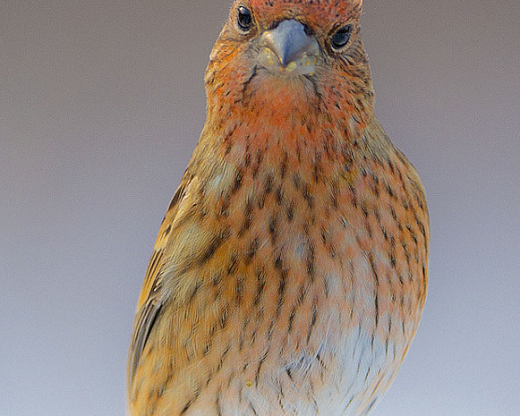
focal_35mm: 1549
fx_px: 23843
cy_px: 210
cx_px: 79
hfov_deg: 1.2
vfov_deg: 1.0
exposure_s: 1/640
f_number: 4
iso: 500
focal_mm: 600
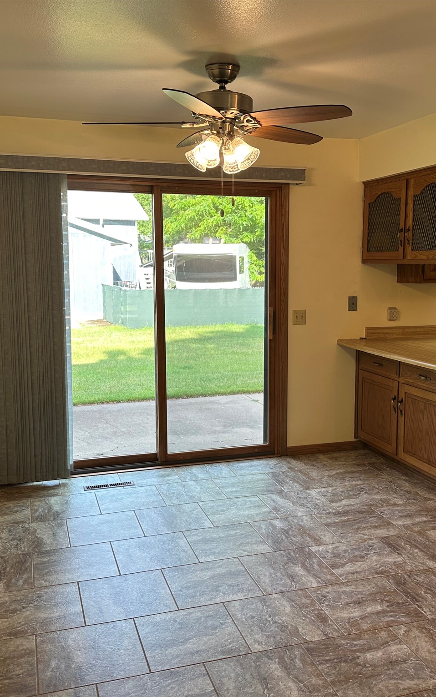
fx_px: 646
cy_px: 349
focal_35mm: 34
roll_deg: -0.1
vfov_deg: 56.7
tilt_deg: -7.1
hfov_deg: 37.3
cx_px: 231
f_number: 1.78
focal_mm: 6.86
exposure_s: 1/120
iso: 64
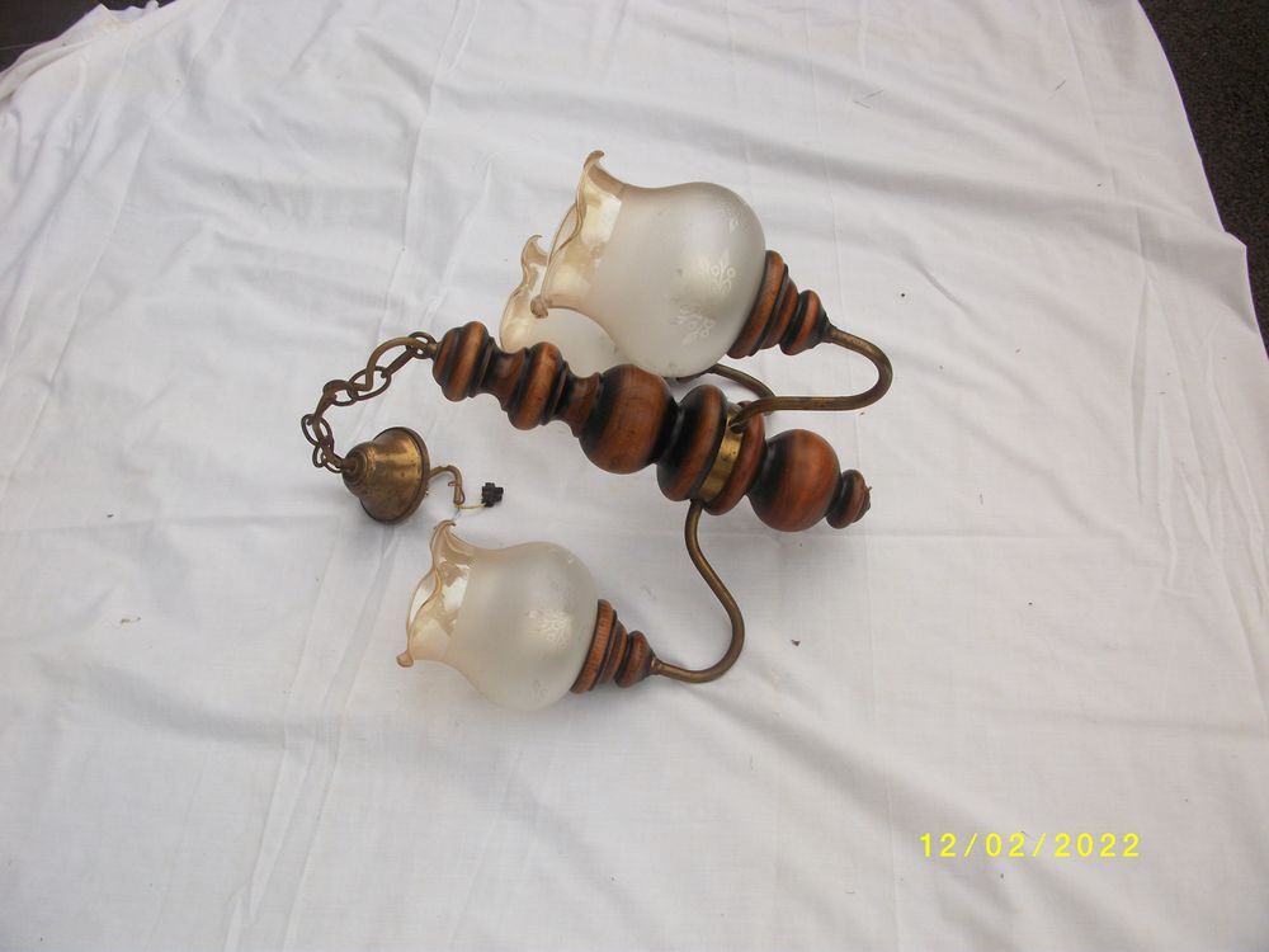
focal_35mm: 31
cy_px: 476
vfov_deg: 45.4
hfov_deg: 58.4
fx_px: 1136
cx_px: 634
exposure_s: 1/73.9
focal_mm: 5.7
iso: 80
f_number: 8.8
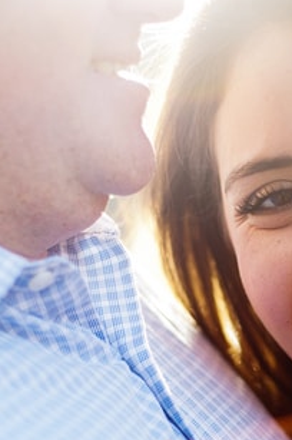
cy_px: 358
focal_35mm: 147
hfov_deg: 9.3
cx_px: 281
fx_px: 1792
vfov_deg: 13.9
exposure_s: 1/320
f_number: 2
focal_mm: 50
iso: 160
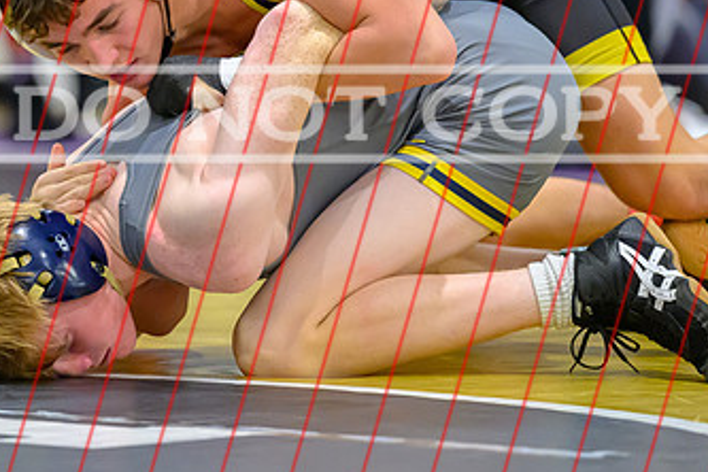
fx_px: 7709
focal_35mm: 392
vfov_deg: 3.5
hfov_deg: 5.3
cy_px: 56
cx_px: 255
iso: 6400
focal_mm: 180
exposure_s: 1/640
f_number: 2.8
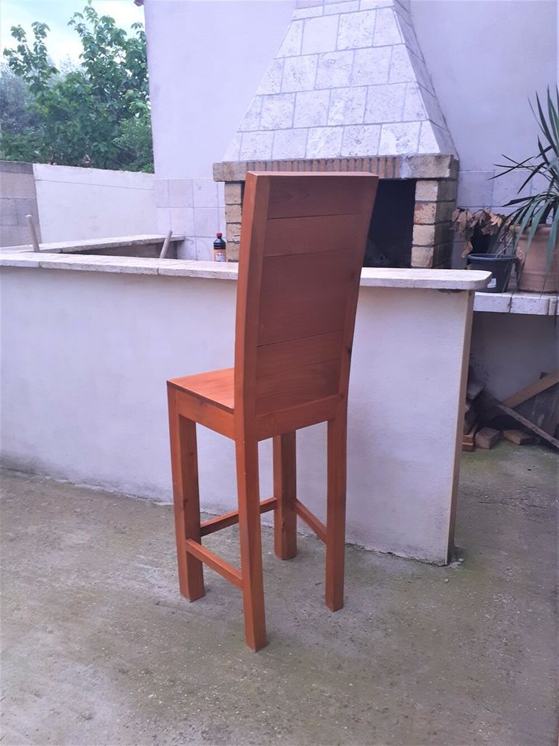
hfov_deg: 51.4
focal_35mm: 27
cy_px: 373
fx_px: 581
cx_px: 280
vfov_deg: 65.3
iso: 50
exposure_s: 1/100
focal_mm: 3.6
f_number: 1.9
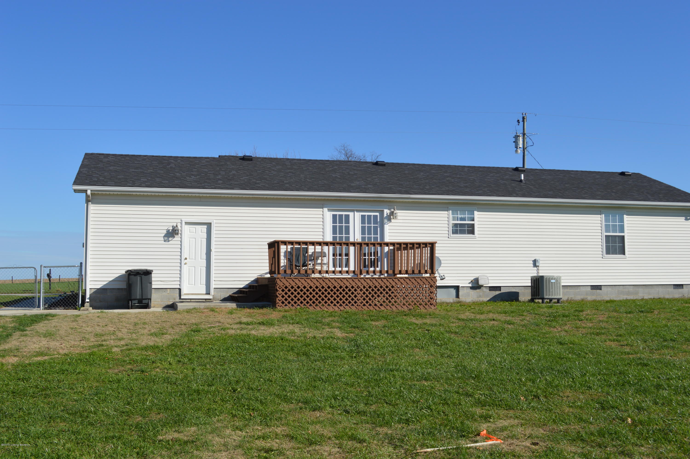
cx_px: 345
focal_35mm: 36
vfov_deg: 36.8
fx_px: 689
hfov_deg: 53.2
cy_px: 230
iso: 100
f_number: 9
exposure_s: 1/320
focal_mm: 24
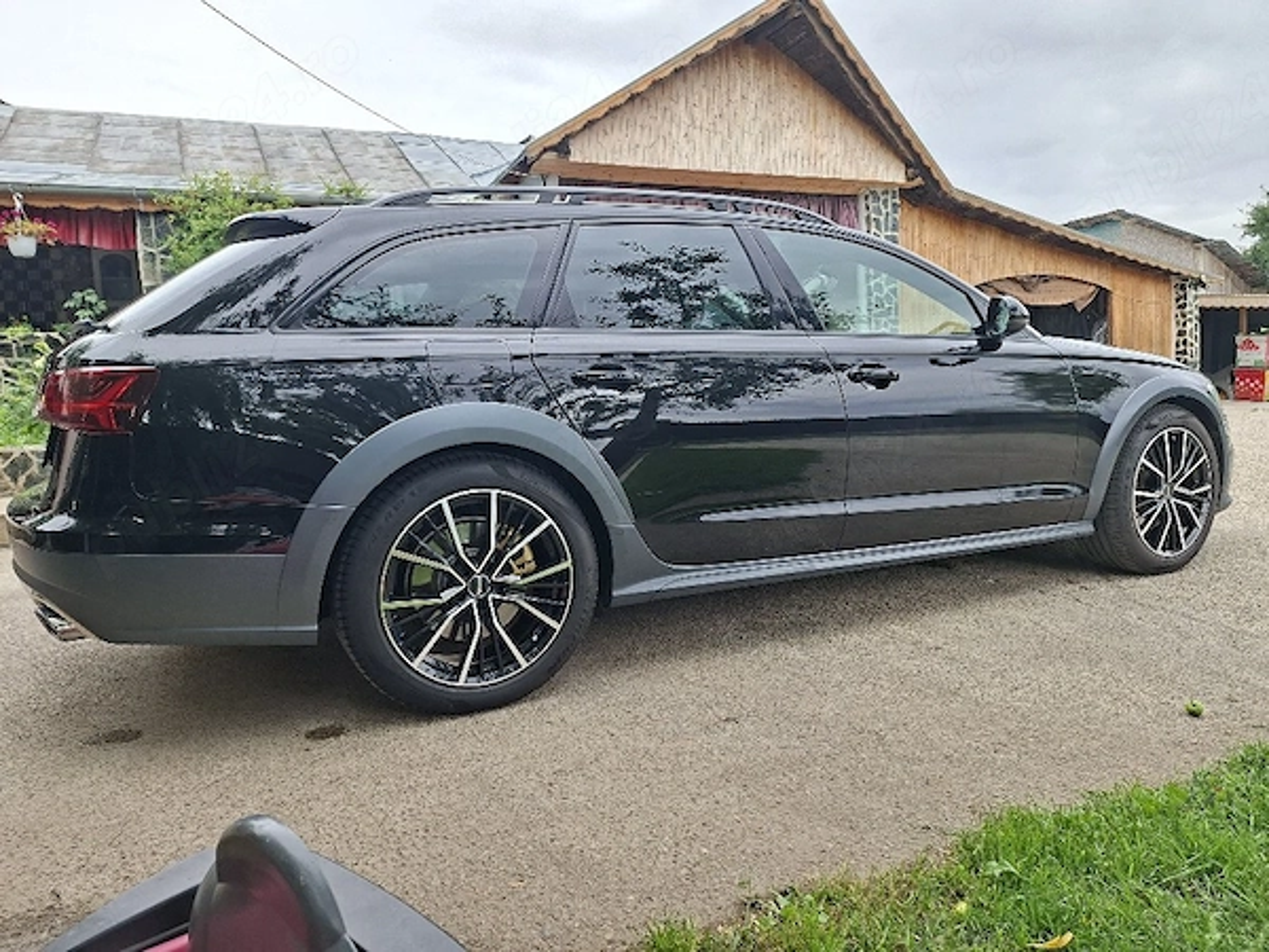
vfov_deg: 58.9
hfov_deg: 73.9
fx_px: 843
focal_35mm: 23
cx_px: 634
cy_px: 476
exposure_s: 1/400
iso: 50
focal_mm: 5.54
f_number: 1.8
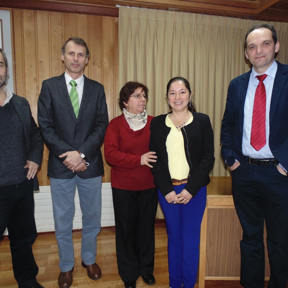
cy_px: 147
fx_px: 254
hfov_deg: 59.1
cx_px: 145
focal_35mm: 27
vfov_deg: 59.1
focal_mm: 4
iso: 400
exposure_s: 1/30
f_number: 3.1
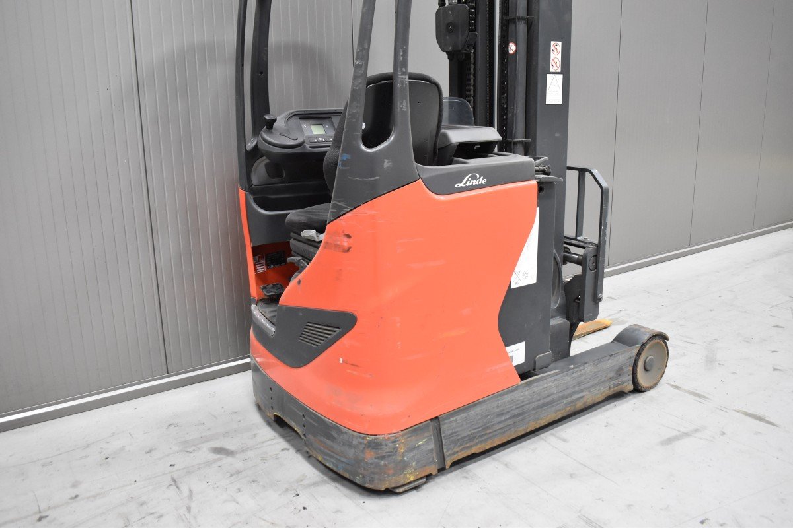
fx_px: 661
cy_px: 264
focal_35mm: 30
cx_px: 396
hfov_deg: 61.9
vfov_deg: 43.6
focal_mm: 20
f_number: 4.5
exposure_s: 1/30
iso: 1600
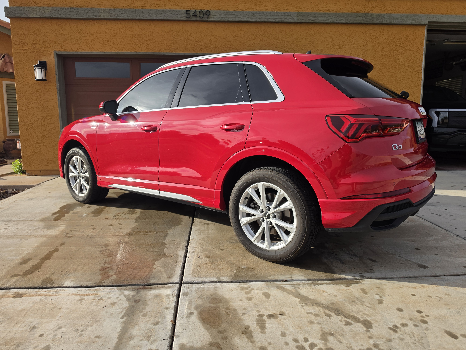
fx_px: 310
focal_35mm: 23
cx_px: 233
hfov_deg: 73.9
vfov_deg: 58.9
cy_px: 175
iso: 64
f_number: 1.4
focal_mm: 6.5
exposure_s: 1/5294
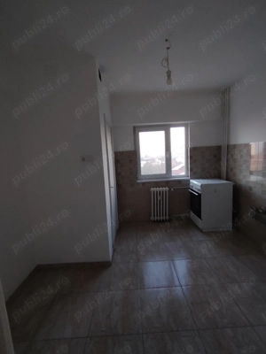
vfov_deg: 91.0
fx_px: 174
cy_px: 177
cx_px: 133
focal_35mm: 17
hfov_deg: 74.7
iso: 354
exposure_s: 1/50
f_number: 2.2
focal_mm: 1.42
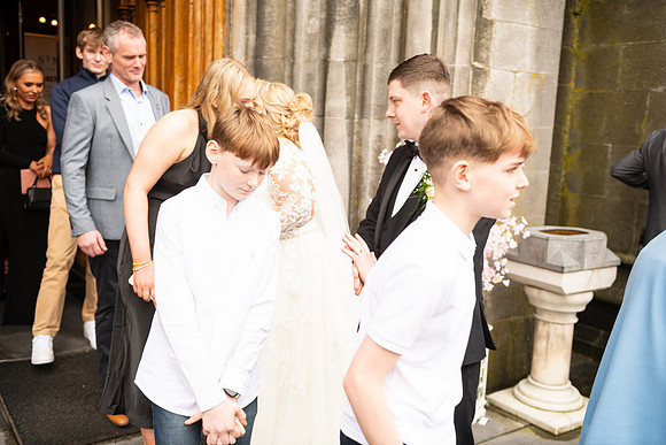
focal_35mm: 36
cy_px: 222
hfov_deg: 53.1
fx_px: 666
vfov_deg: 36.9
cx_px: 333
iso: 125
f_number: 3.5
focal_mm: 36
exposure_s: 1/160
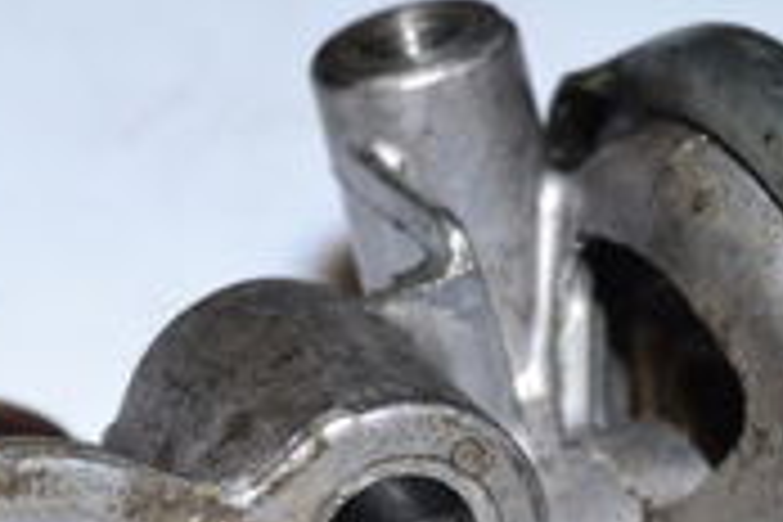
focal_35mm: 210
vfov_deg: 6.5
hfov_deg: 9.8
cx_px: 220
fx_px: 4567
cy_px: 662
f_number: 9
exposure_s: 1/40
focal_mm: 38
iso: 200
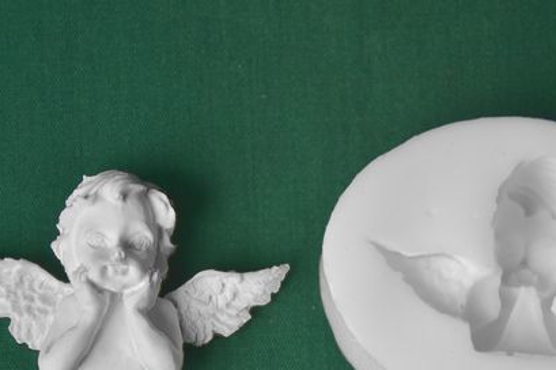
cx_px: 352
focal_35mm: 203
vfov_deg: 6.8
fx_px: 3129
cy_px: 273
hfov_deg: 10.1
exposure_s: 1/30
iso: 100
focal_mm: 85
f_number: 5.6
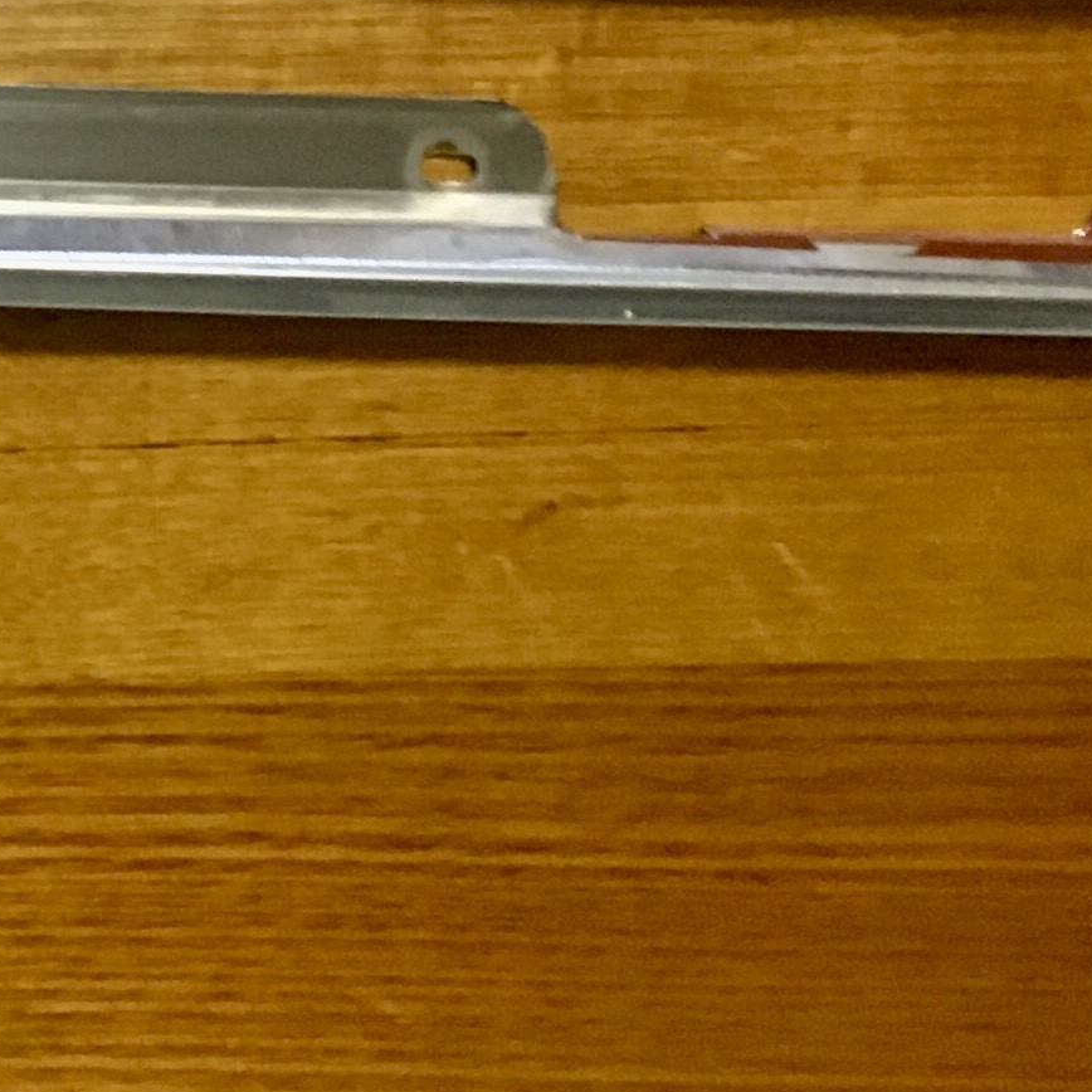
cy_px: 93
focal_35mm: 119
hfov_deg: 13.5
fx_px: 4247
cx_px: -723
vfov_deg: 14.5
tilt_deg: -79.0
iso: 200
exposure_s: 1/17
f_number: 2.2
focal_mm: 4.15
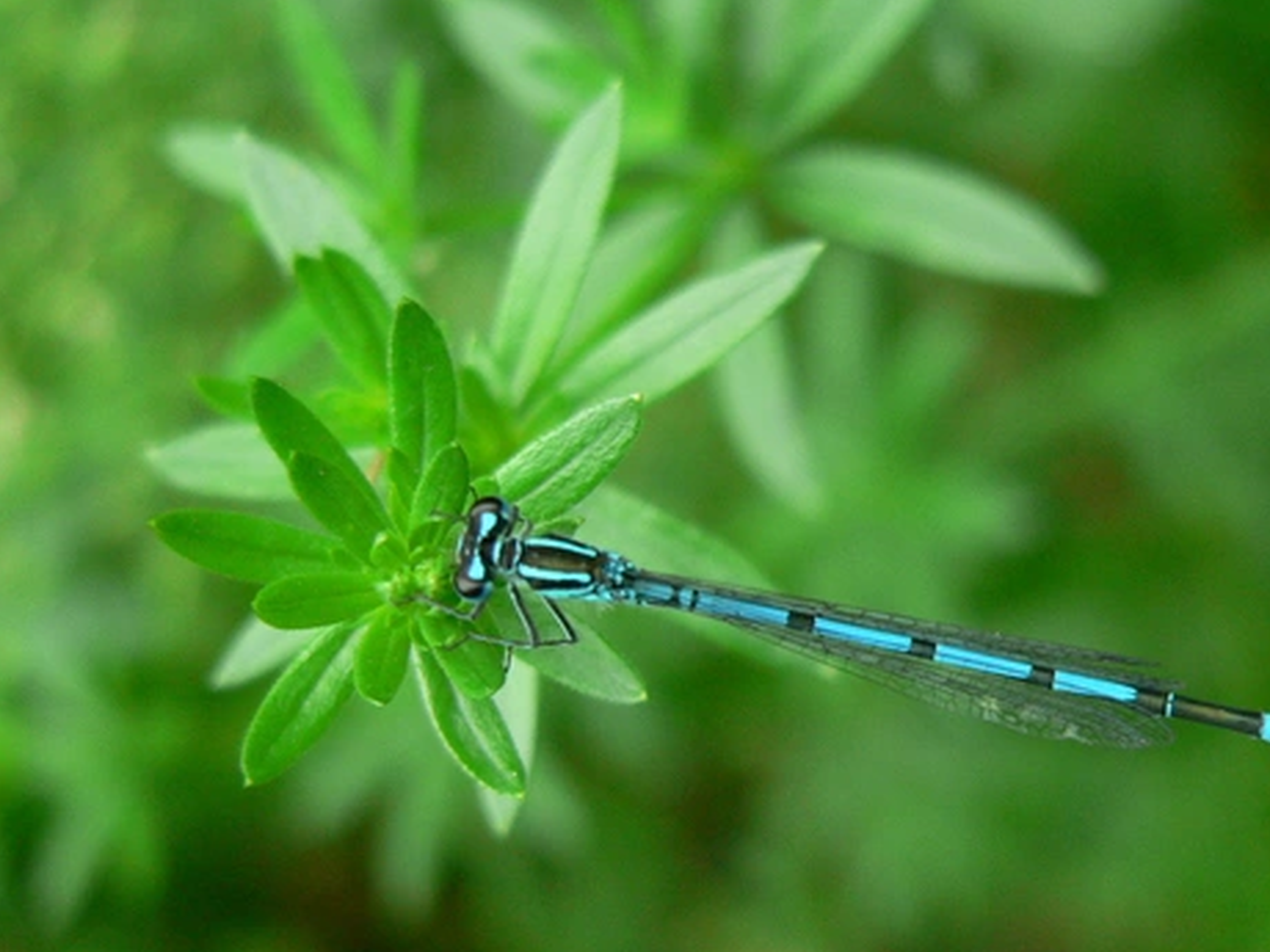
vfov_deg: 12.2
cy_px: 651
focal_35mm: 121
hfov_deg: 16.2
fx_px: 4439
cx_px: 850
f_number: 2.8
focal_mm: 14.5
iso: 200
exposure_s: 1/40
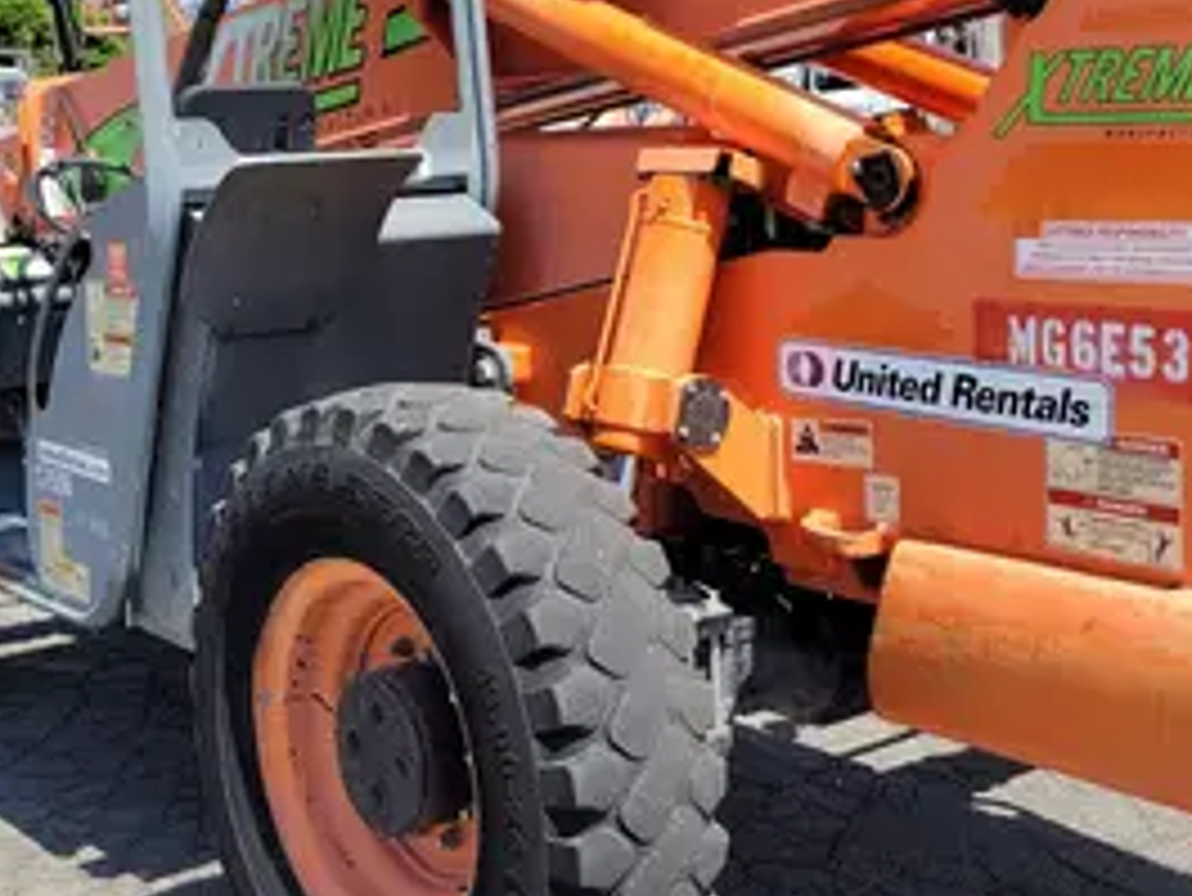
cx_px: 589
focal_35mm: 54
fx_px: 1860
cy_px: 268
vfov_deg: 26.8
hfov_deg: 35.5
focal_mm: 5.4
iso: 40
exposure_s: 1/1814
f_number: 1.8
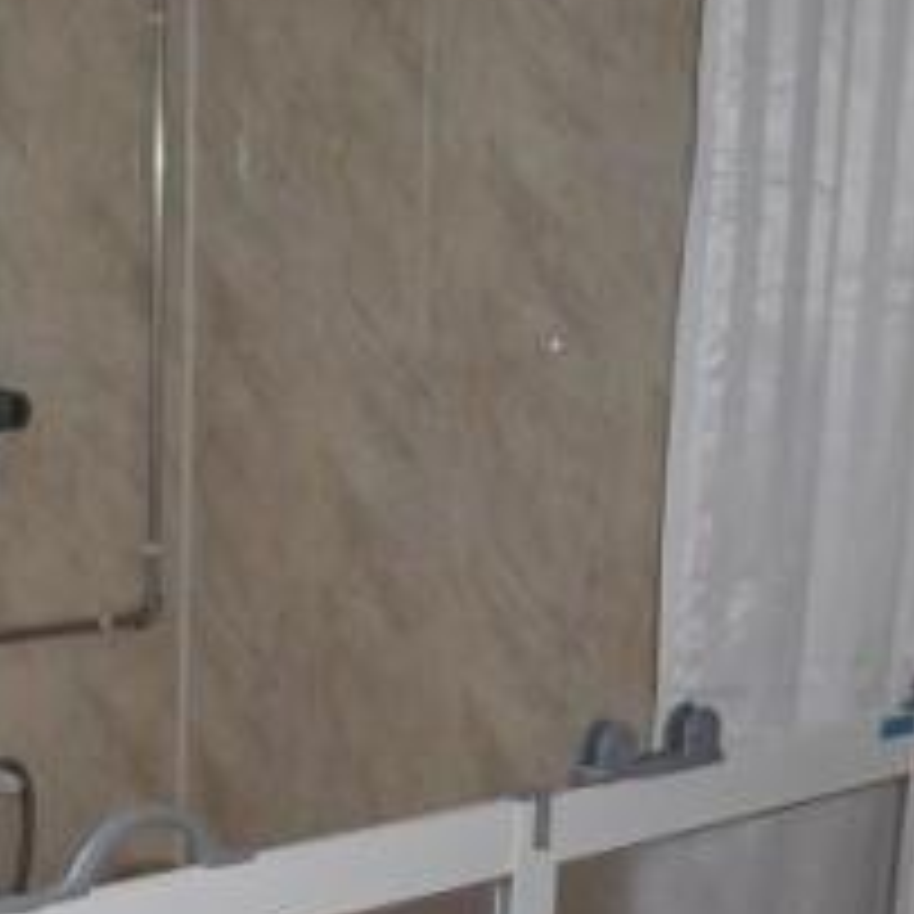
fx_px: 2211
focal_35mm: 74
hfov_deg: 22.0
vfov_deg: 22.9
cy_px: 768
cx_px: -117
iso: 800
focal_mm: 18
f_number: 3.5
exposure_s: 1/60
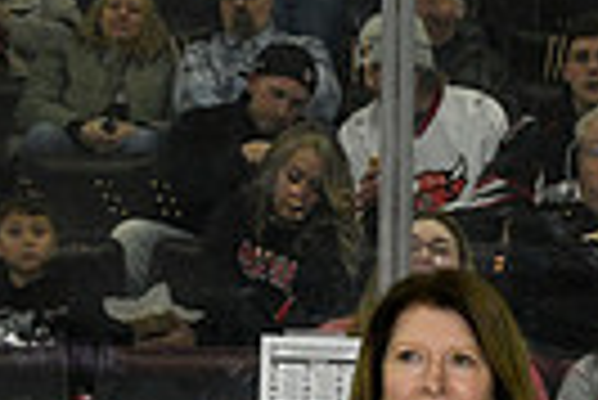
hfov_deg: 15.2
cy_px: 690
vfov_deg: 9.7
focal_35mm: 135
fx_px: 2245
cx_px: 382
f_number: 16
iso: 6400
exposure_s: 1/250
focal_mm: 31
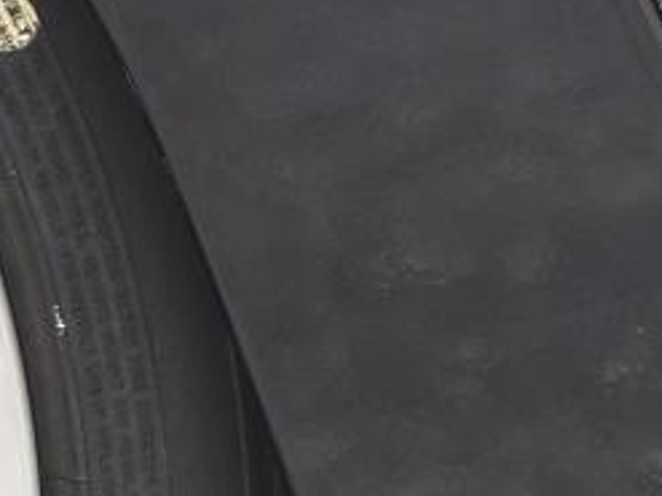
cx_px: -1163
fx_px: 7816
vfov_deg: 3.6
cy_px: 95
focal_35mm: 409
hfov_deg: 4.7
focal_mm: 35
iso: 400
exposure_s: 1/500
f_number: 6.3
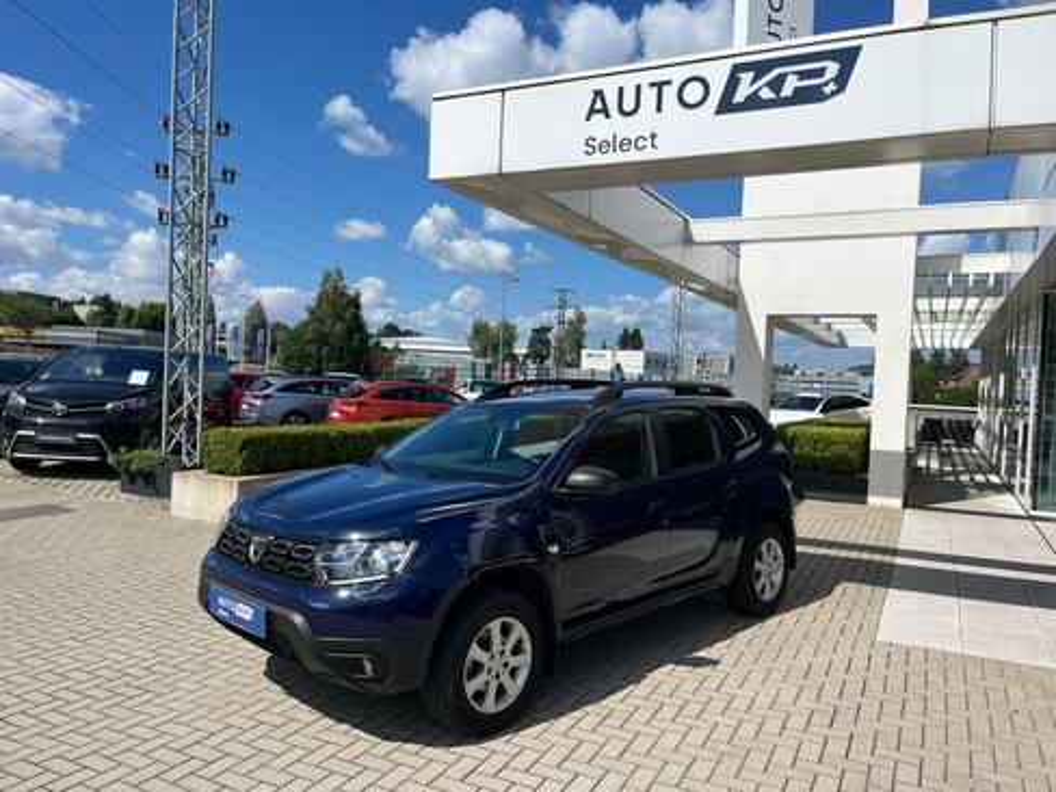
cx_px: 528
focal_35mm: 26
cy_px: 396
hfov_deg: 67.3
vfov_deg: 53.1
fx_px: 793
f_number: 1.6
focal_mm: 5.1
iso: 50
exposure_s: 1/5556
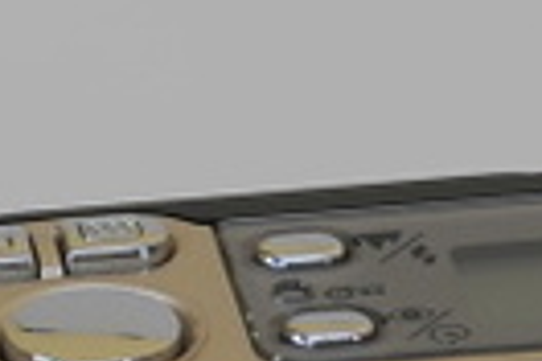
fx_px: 18020
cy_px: 751
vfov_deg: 1.1
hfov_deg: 1.7
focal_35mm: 1197
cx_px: 255
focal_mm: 200
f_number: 7.1
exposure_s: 15
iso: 100
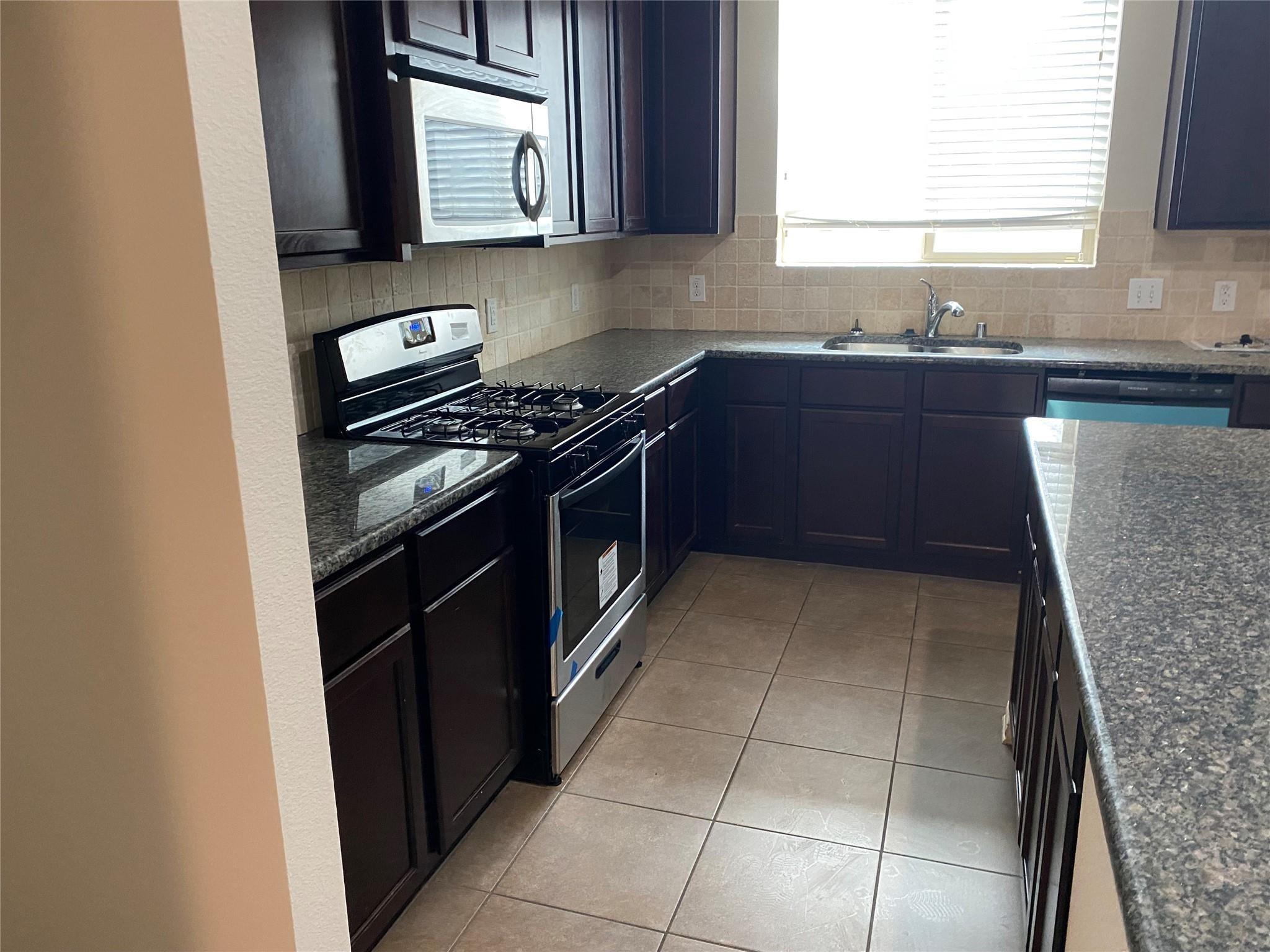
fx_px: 954
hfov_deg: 67.3
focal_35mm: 26
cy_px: 476
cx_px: 635
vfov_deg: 53.1
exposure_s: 1/60
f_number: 1.8
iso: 320
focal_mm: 4.25
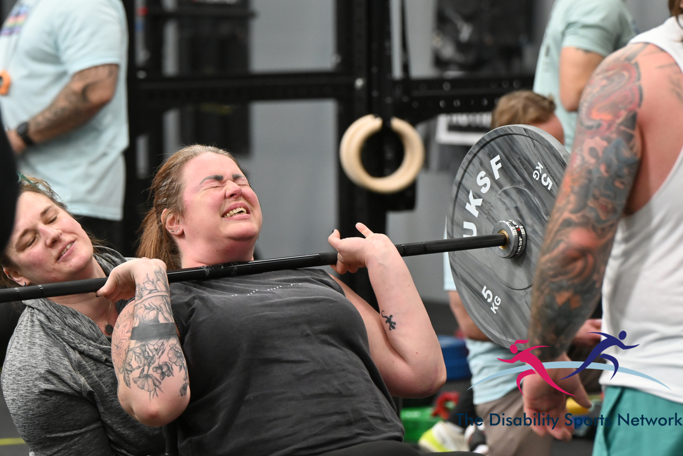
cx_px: 342
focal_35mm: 210
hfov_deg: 9.8
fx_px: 3984
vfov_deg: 6.5
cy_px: 228
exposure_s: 1/320
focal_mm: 140
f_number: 4.5
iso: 2000
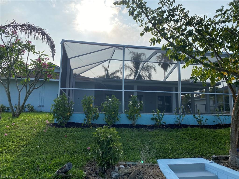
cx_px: 120
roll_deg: -1.9
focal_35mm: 26
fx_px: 180
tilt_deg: +8.1
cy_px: 90
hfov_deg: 67.3
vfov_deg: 53.1
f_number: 1.8
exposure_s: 1/4464
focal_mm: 4.25
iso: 32
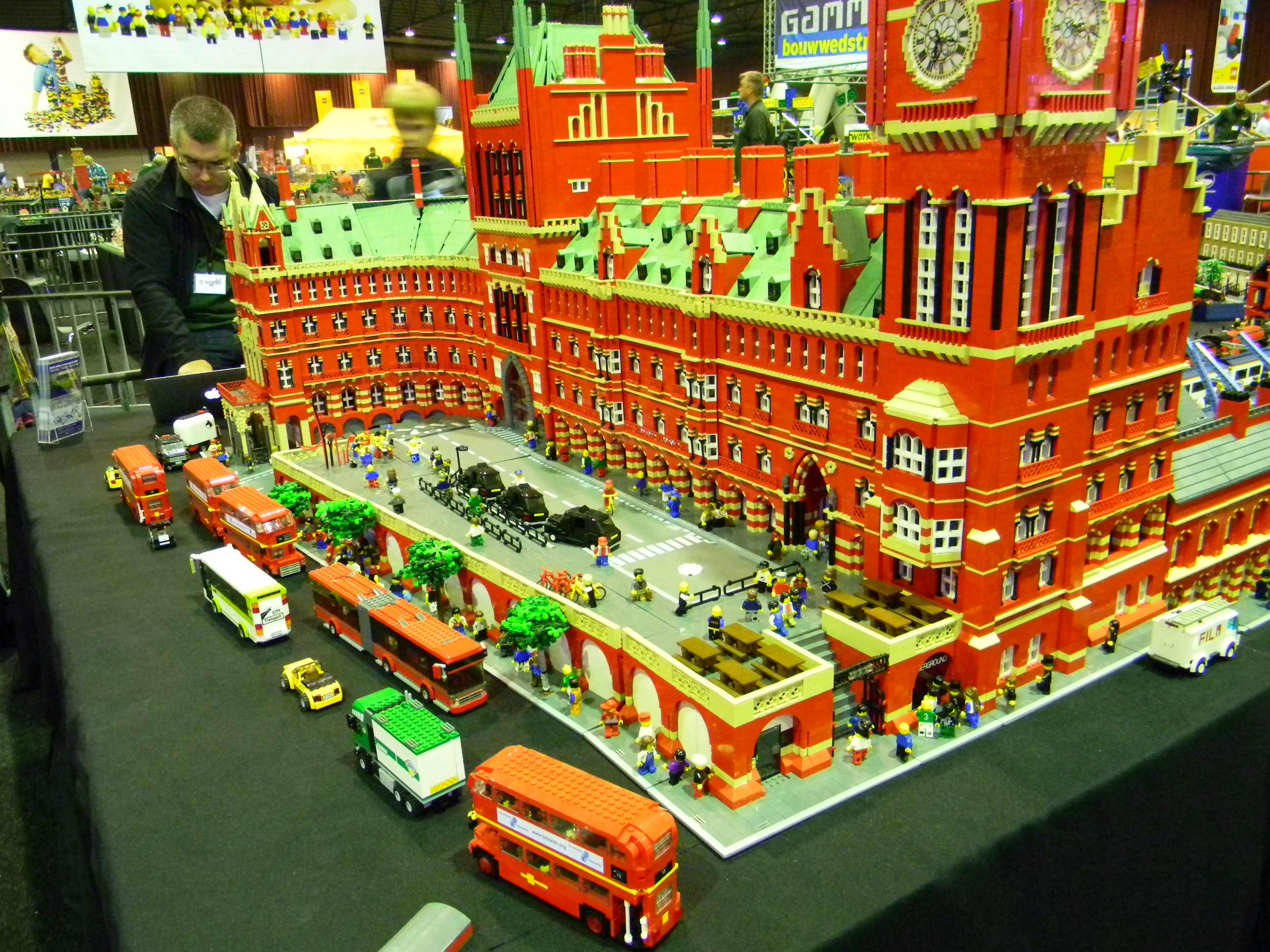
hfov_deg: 63.4
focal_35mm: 28
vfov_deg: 49.7
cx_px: 635
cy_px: 476
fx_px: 1027
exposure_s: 1/9.3
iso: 639
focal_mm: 5
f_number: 3.5
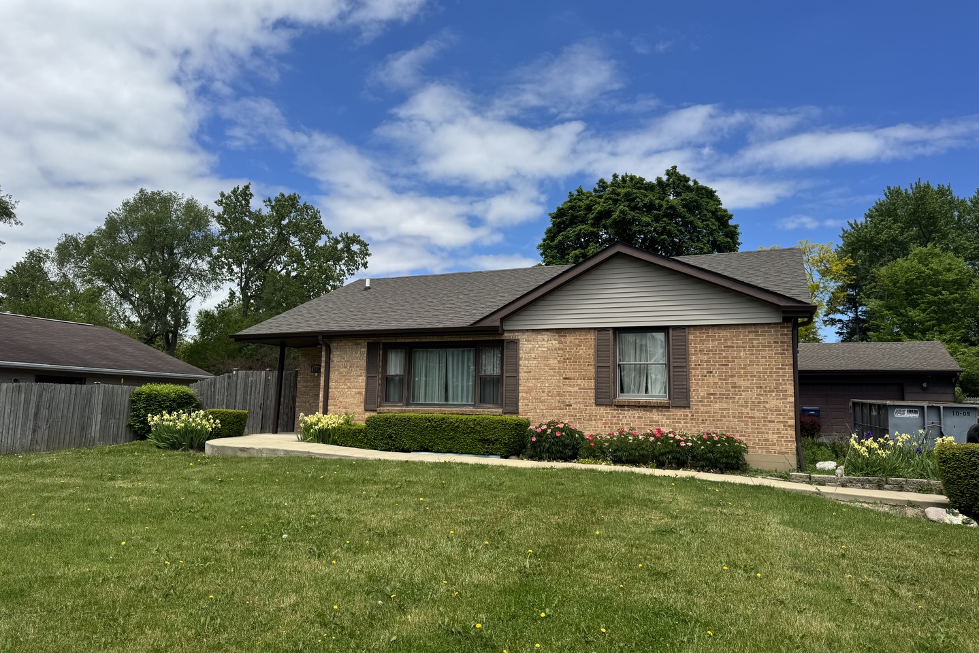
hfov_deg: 71.5
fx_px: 680
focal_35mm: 25
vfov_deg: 51.3
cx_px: 490
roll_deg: -2.3
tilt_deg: +6.0
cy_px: 316
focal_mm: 6.76
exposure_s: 1/5348
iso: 80
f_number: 1.78
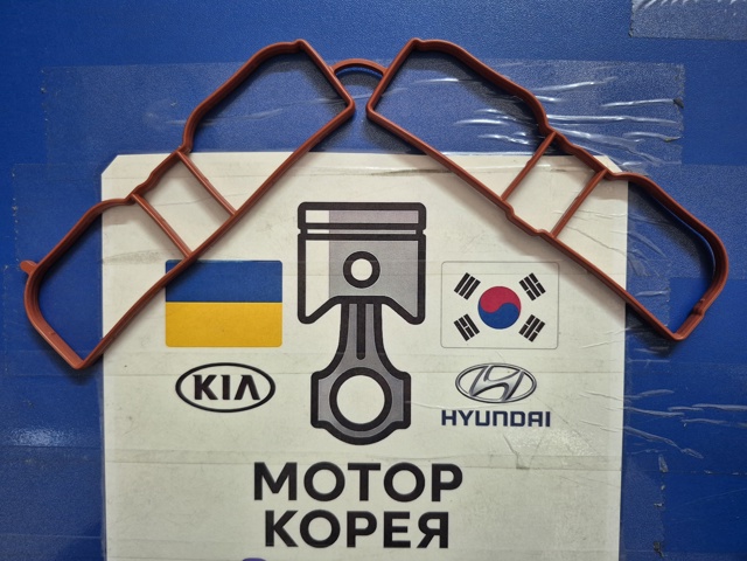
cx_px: 374
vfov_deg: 58.9
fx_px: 496
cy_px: 280
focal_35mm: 23
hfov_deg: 73.9
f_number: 1.8
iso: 640
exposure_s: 1/100
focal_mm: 5.4
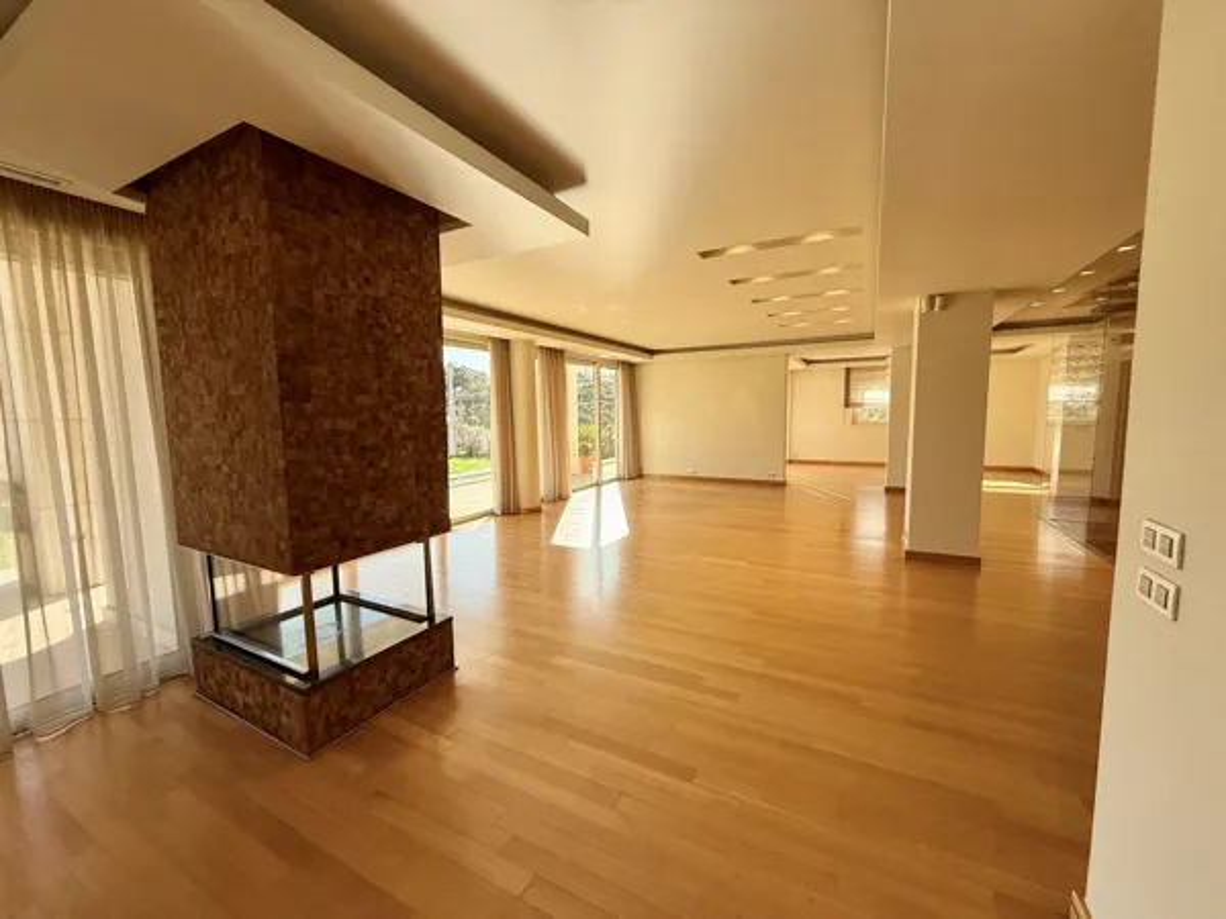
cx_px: 613
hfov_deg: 102.1
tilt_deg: -4.0
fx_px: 496
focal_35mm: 14
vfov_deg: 85.7
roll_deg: +0.6
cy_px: 460
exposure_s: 1/468
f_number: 2.2
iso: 64
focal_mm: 2.22
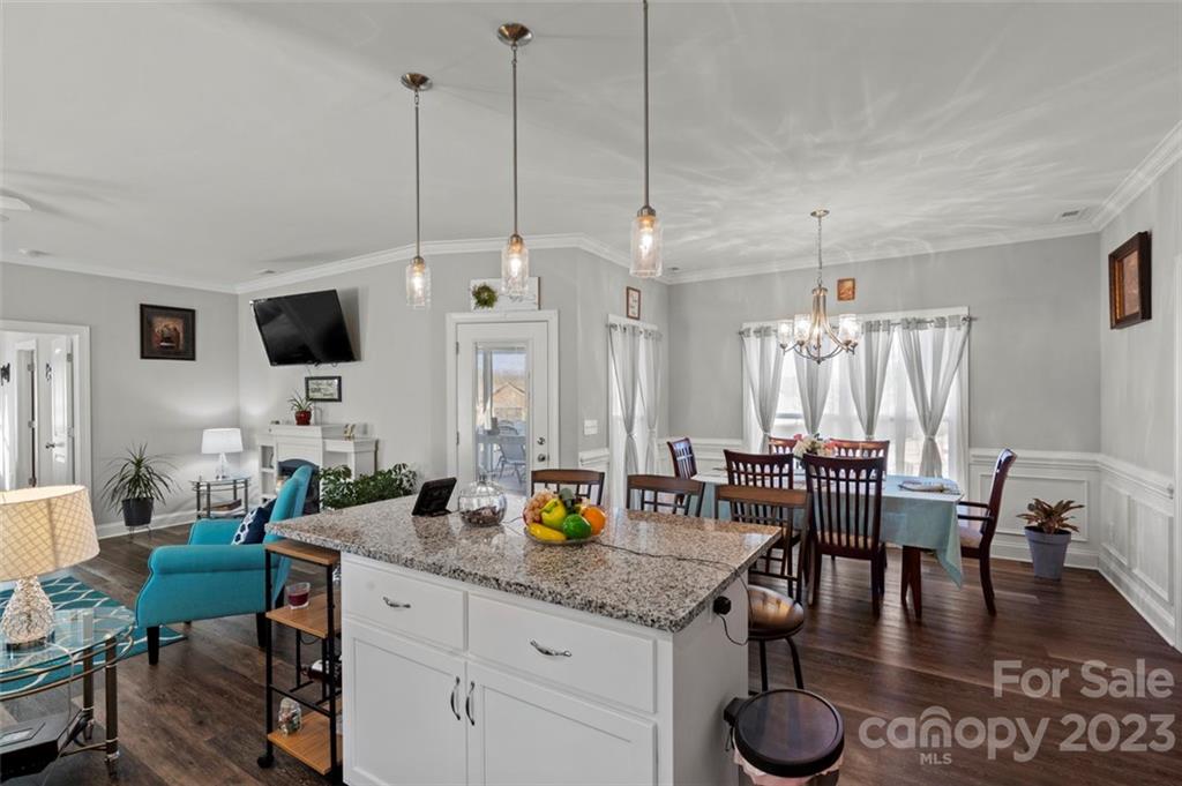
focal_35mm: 16
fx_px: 525
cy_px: 393
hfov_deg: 96.8
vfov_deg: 73.7
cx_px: 591
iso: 100
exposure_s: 1/1.67
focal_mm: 16
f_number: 11
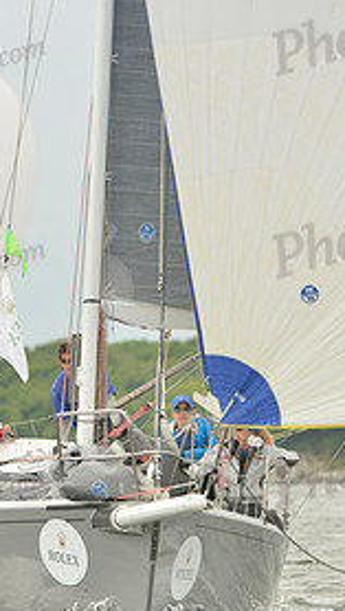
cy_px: 366
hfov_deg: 1.6
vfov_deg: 2.8
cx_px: 160
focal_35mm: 764
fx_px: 12387
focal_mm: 350
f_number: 5.6
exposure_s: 1/1000
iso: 400
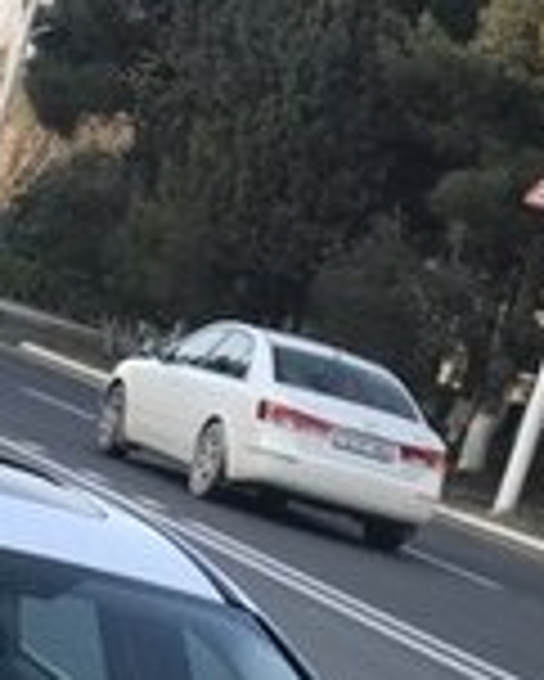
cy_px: 887
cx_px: -99
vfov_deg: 10.3
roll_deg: -14.2
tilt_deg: -10.1
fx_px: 3679
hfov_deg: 8.4
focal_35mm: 183
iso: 20
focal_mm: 6.6
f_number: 2.8
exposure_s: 1/184
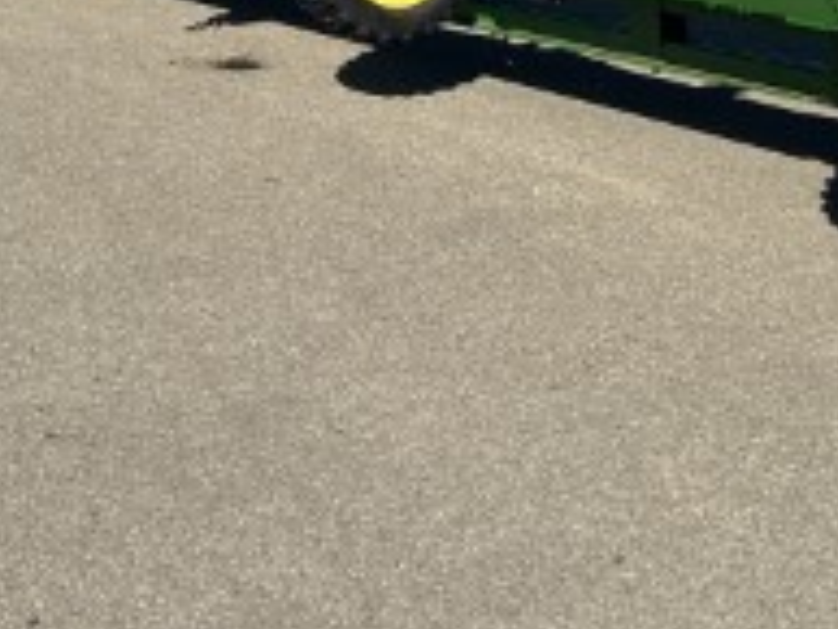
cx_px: 786
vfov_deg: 16.3
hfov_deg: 22.1
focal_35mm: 86
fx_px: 2083
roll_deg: -0.3
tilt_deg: -5.6
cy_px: -169
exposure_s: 1/4630
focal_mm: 5.7
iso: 50
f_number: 1.5
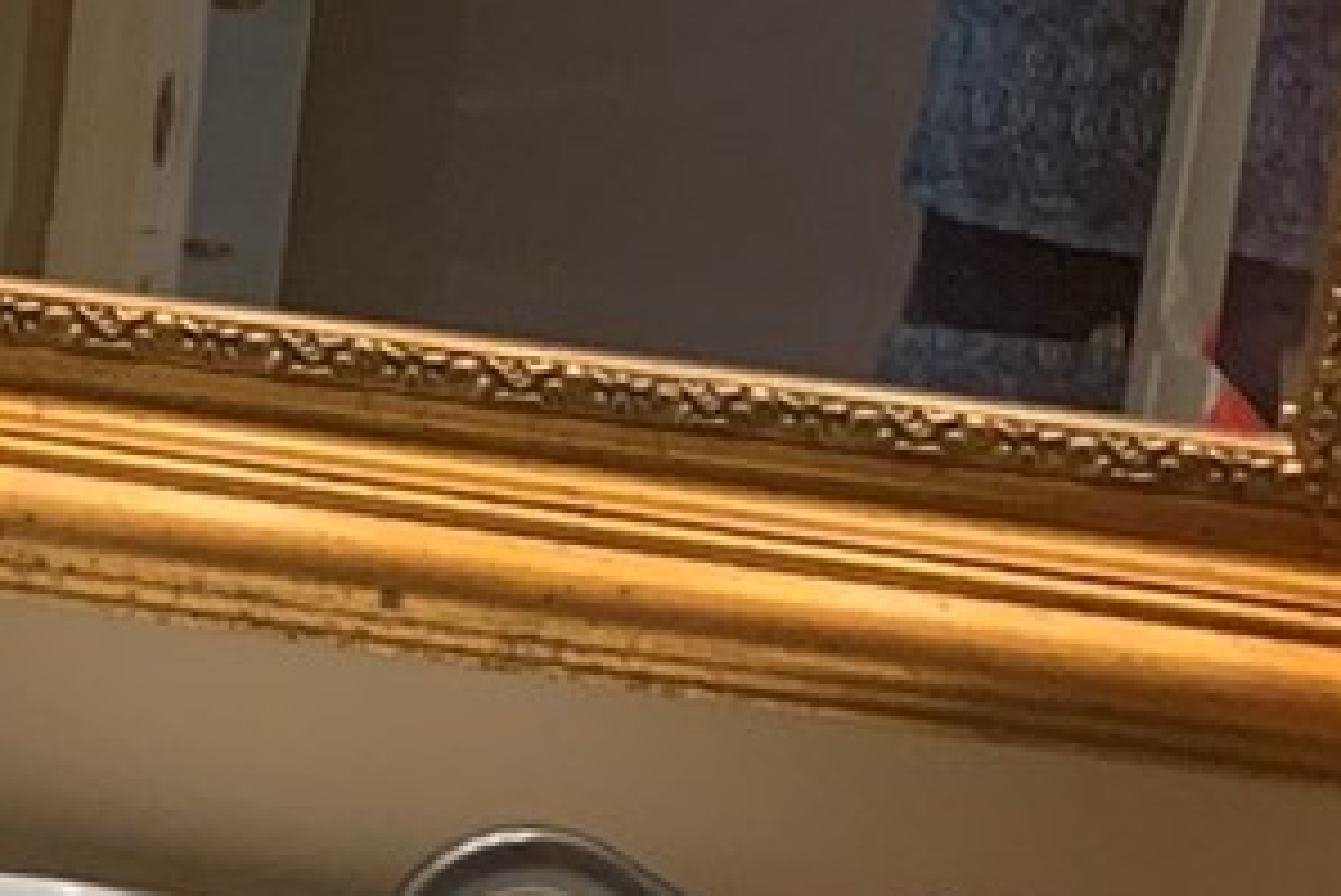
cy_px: 342
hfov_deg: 13.0
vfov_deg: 9.5
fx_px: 5404
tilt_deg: -9.5
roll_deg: -5.0
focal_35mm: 145
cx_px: -945
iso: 250
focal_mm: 4.25
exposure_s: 1/40
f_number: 1.8
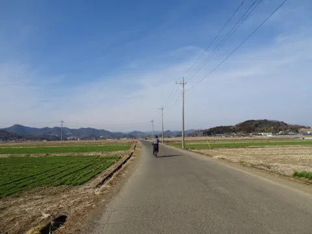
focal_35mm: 24
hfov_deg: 71.6
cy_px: 117
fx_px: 216
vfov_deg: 56.8
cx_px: 156
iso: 80
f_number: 3.5
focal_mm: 4.1
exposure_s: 1/1250
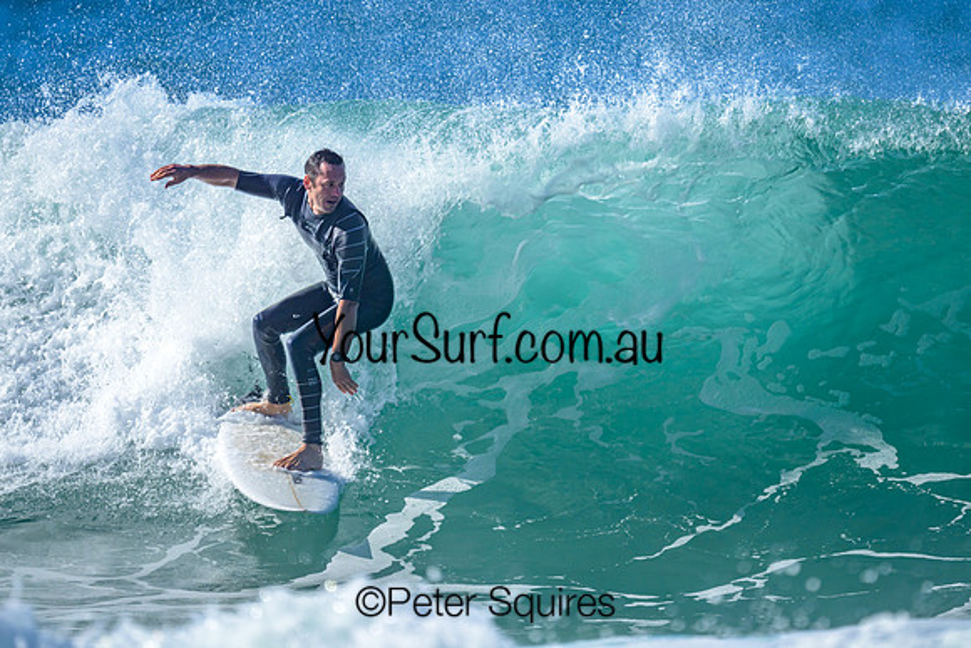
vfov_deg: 1.3
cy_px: 214
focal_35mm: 1072
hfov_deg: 1.9
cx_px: 539
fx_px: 28929
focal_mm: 800
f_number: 6.3
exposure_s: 1/2000
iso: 250
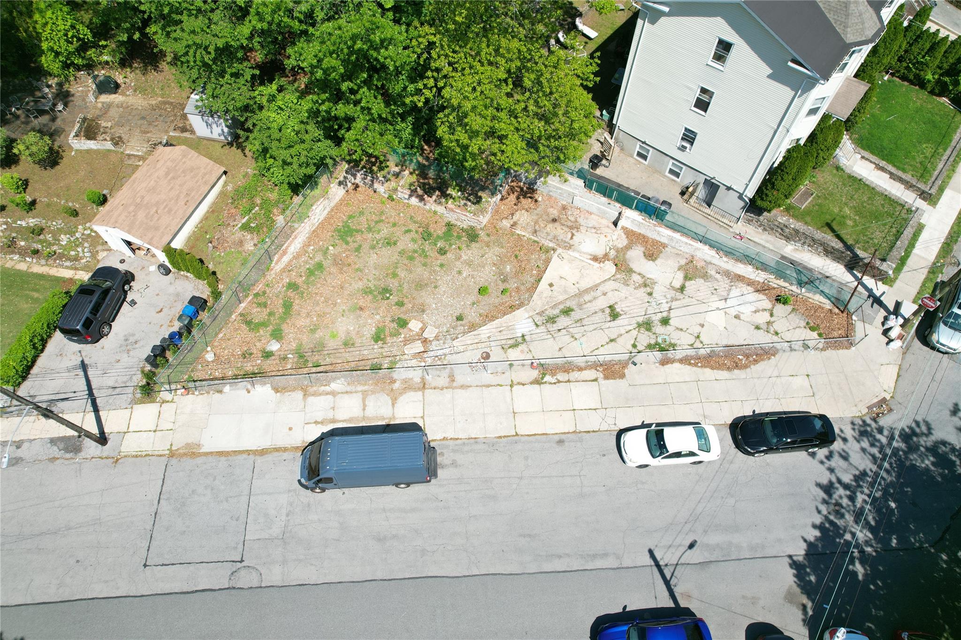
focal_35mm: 22
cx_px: 480
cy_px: 320
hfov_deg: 78.6
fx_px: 587
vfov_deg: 57.2
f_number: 2.8
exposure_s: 1/1250
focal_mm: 8.38
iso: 110
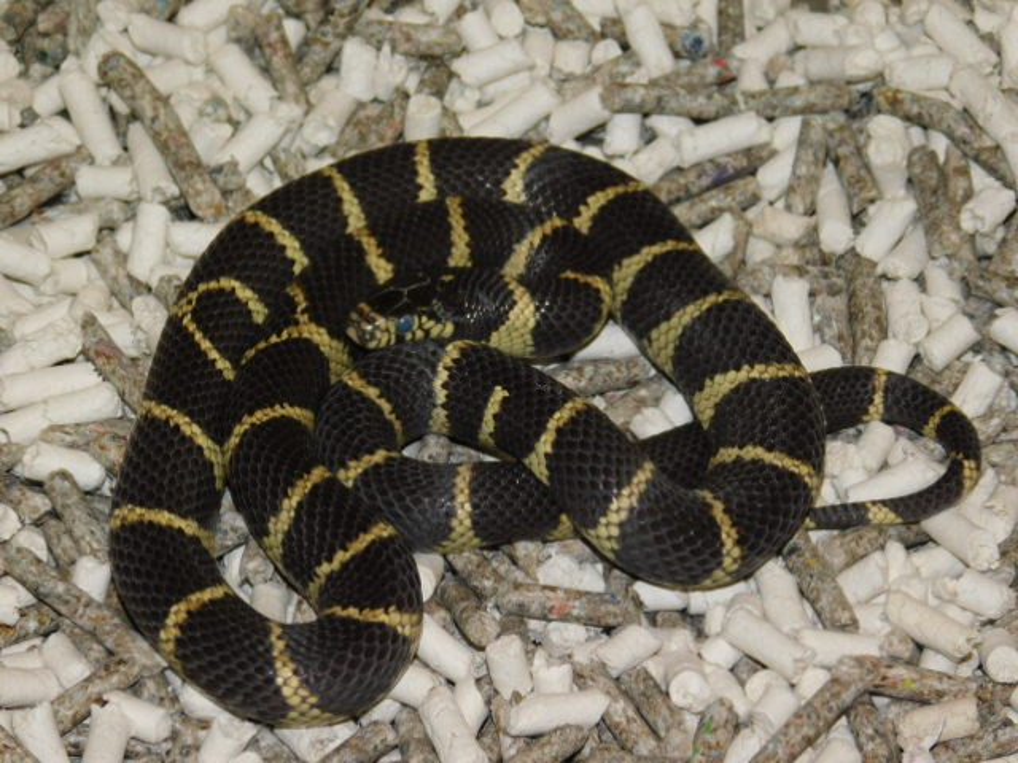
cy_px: 382
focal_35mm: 148
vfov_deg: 10.0
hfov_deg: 13.3
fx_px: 4352
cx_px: 509
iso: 200
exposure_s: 1/60
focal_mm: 26.3
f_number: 5.1
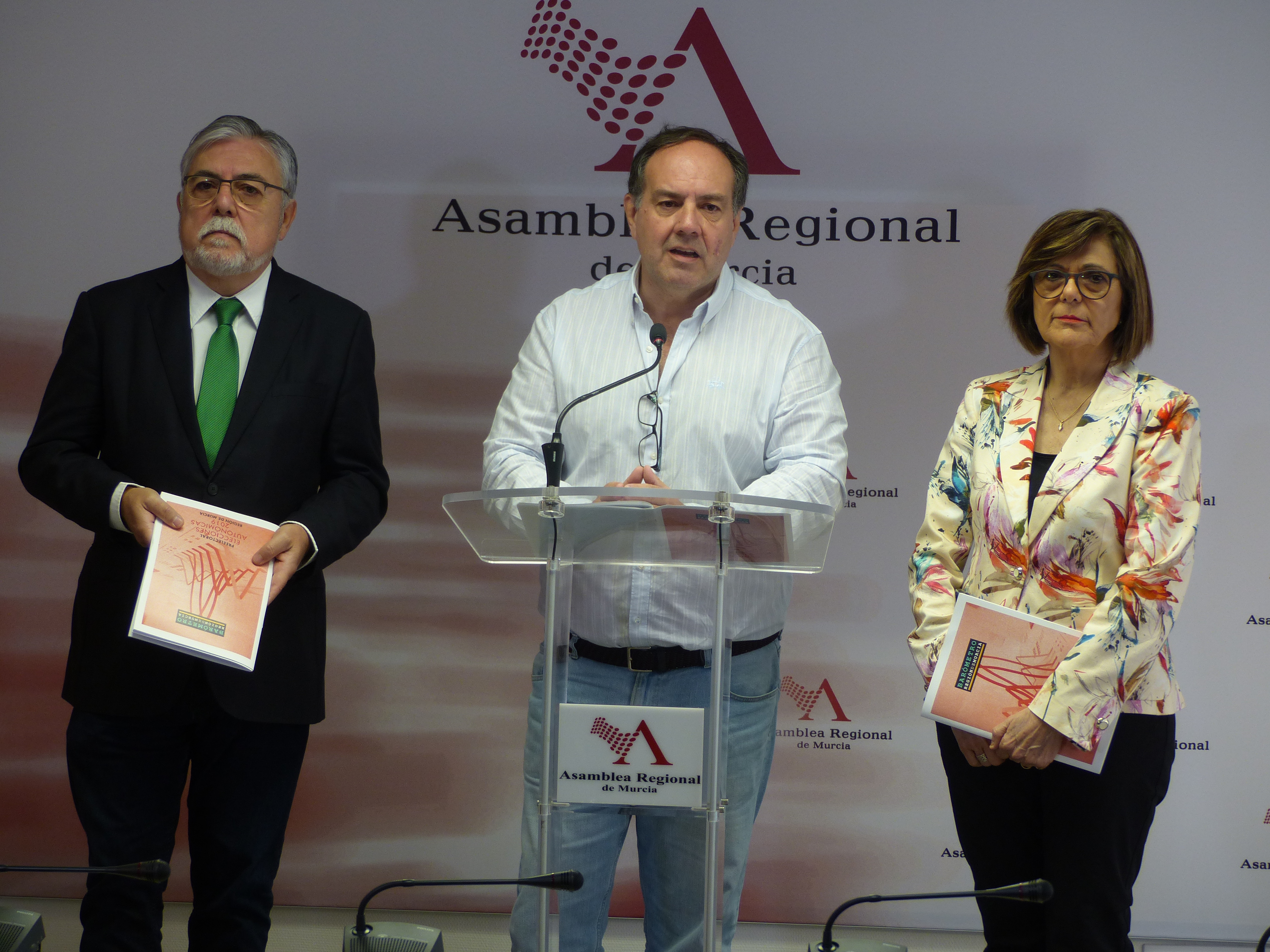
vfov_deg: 14.2
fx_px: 3816
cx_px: 635
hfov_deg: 18.9
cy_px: 476
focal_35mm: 104
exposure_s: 1/60
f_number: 2.8
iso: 100
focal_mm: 18.7
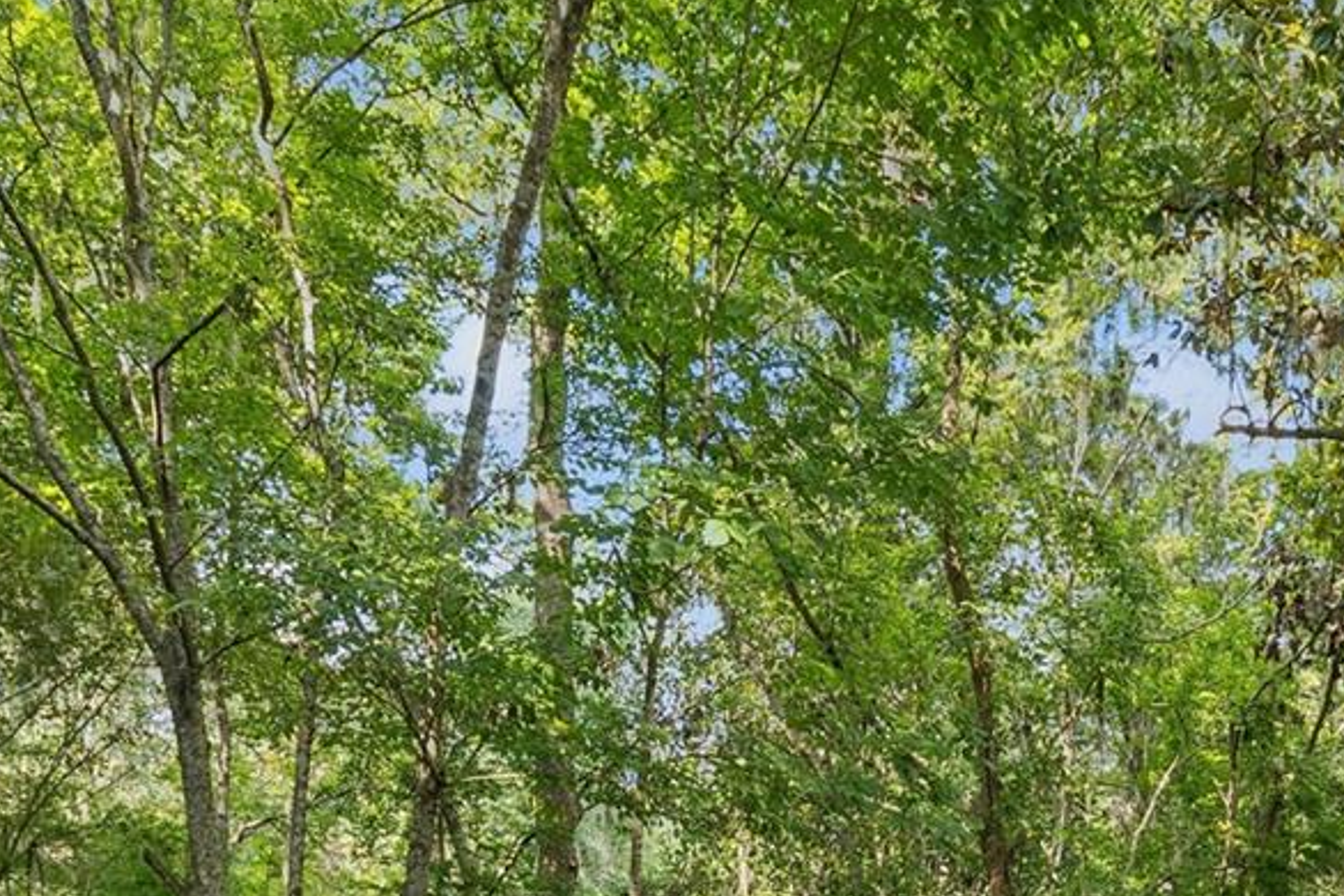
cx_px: 862
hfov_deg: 46.9
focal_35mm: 41
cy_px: 988
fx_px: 1531
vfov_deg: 29.4
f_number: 8
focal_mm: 10
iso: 200
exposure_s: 1/25
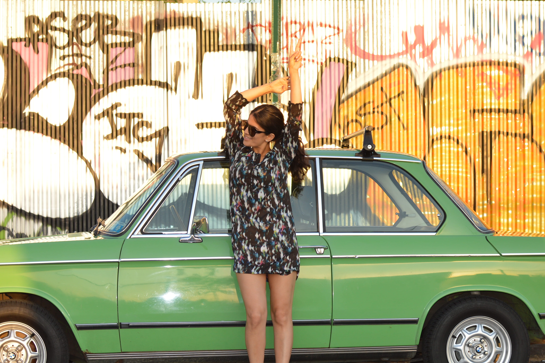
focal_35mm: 82
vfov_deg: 16.6
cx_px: 269
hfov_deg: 24.8
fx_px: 1237
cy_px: 274
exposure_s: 1/200
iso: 100
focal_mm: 35
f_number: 4
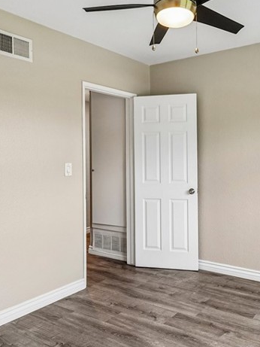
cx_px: 175
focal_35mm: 33
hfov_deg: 42.5
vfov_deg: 55.5
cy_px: 159
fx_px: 329
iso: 400
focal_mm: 15.4
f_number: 8
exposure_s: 1/50
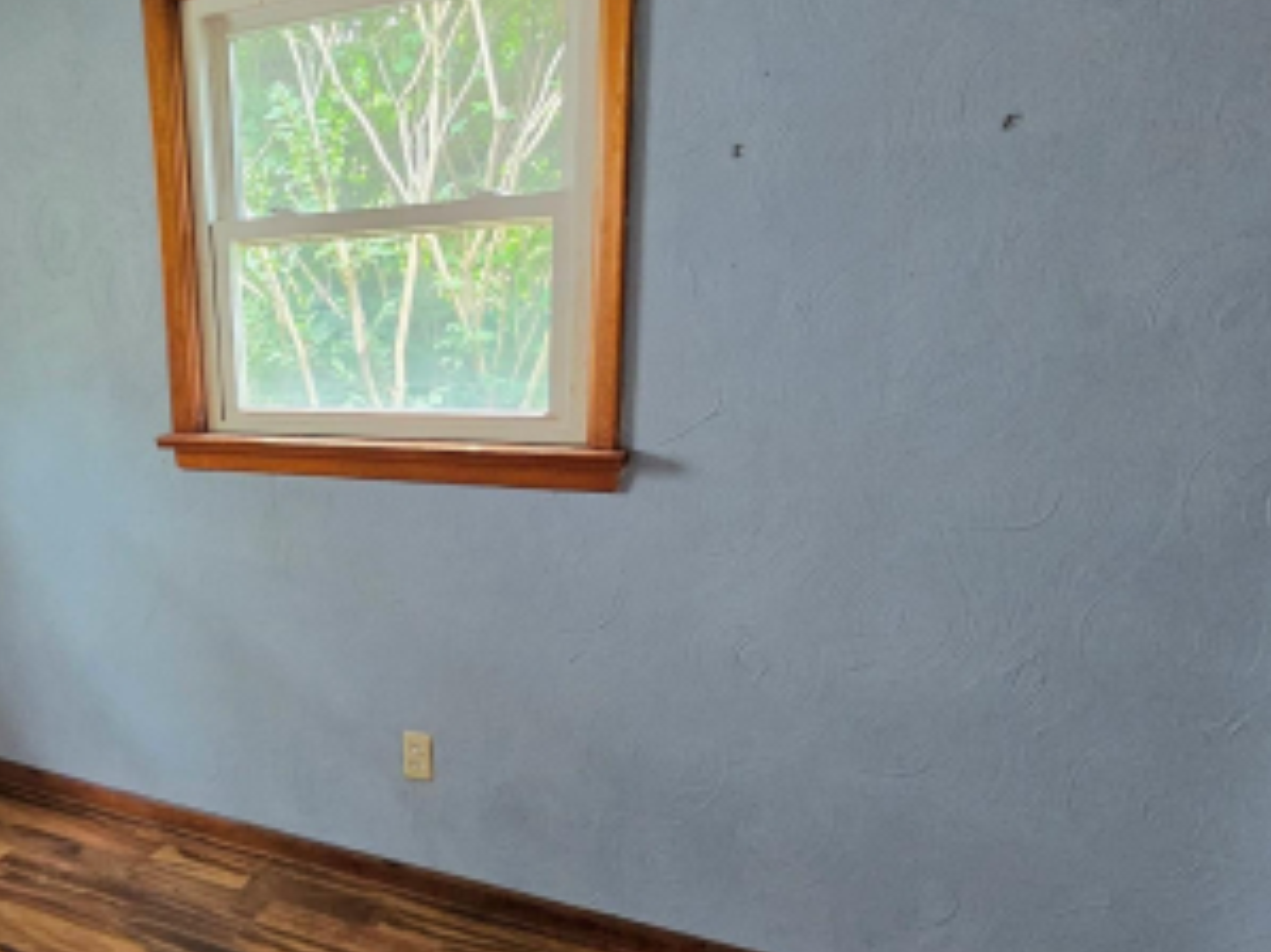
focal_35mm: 29
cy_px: 591
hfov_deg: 55.5
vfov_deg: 47.8
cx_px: 189
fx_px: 1064
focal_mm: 2.2
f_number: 2.2
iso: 400
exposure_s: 1/40
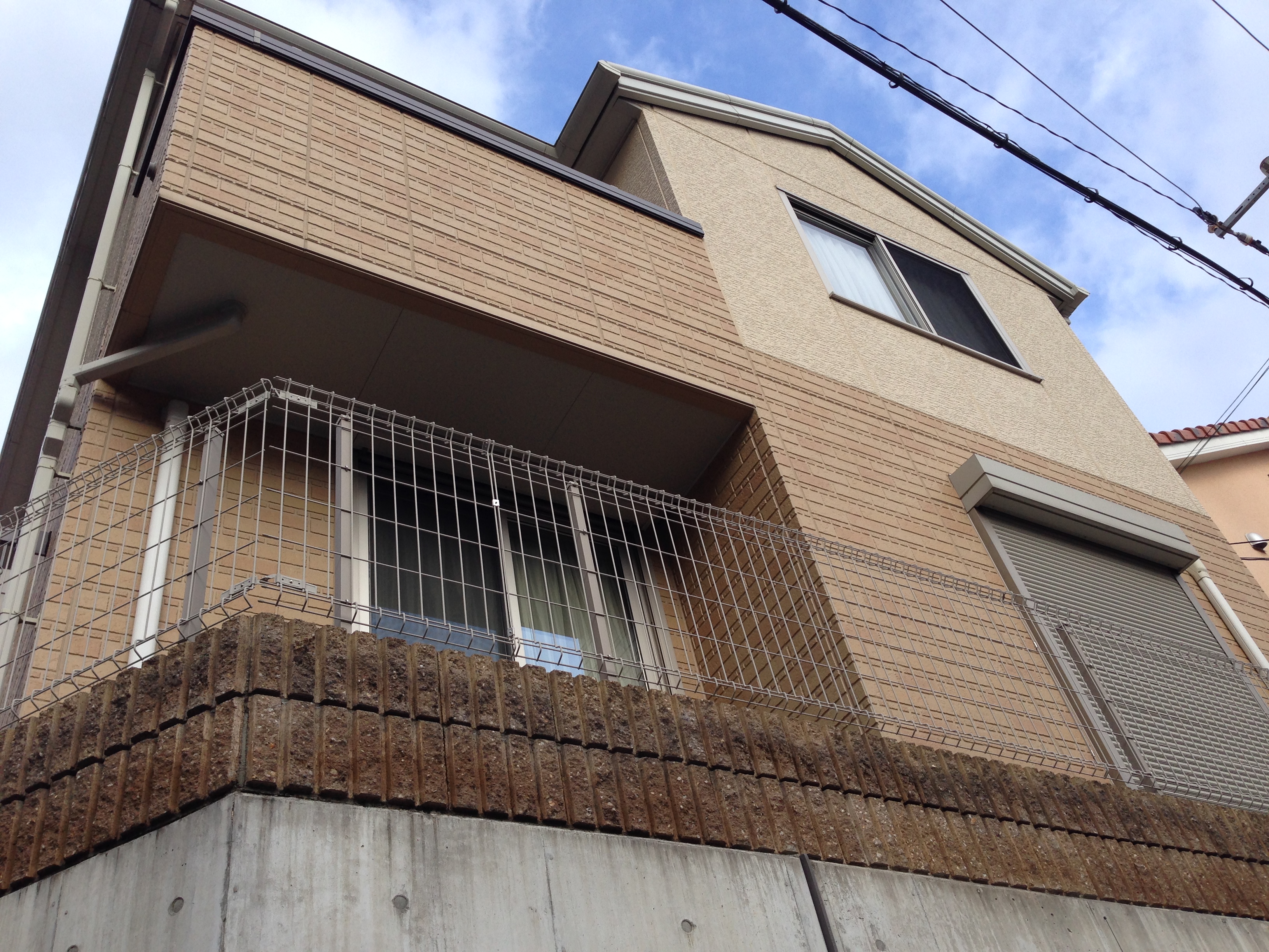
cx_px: 634
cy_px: 476
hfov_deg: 55.4
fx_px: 1210
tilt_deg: +44.0
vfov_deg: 42.9
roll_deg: +9.6
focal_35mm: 33
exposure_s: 1/733
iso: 50
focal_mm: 4.12
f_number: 2.4
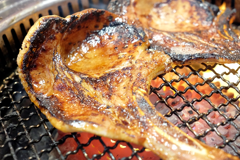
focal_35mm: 35
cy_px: 80
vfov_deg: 37.9
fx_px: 233
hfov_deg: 54.4
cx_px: 120
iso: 2000
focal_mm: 23
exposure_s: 1/28
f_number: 2.8
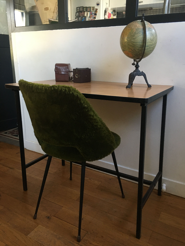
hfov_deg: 48.2
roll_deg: +0.9
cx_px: 92
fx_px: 207
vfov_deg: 61.7
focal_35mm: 29
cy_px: 123
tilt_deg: -16.6
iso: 200
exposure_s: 1/20
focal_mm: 4.15
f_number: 2.2
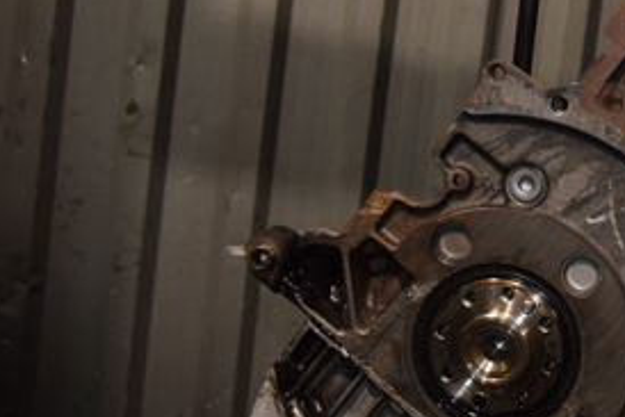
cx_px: 584
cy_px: 146
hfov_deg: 25.3
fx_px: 1337
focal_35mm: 77
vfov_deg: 17.7
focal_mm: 22
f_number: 5
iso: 800
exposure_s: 1/60
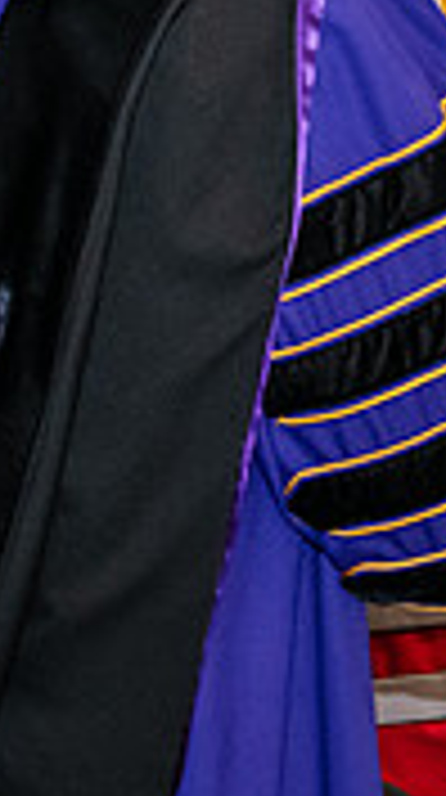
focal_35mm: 241
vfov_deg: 8.9
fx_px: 5089
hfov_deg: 5.0
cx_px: 523
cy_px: 20
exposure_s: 1/200
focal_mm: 70
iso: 2500
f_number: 5
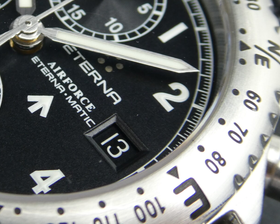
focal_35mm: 112
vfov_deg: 13.7
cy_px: 59
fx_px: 928
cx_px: -5
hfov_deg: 16.8
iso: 160
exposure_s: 1/80
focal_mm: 9.6
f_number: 4.1
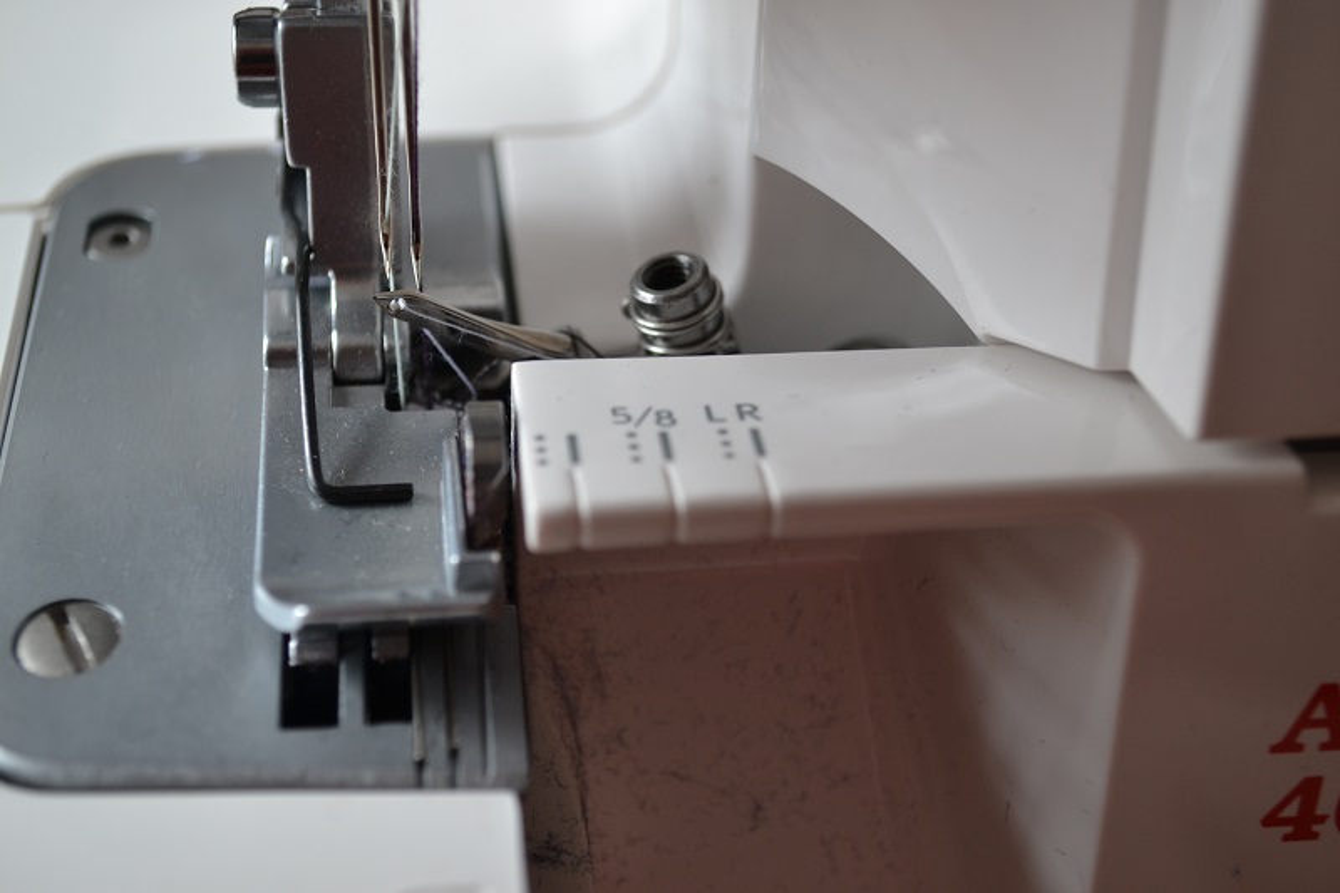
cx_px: 670
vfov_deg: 25.7
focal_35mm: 52
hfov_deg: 37.9
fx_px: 1954
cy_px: 446
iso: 400
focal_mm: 35
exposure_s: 1/60
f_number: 5
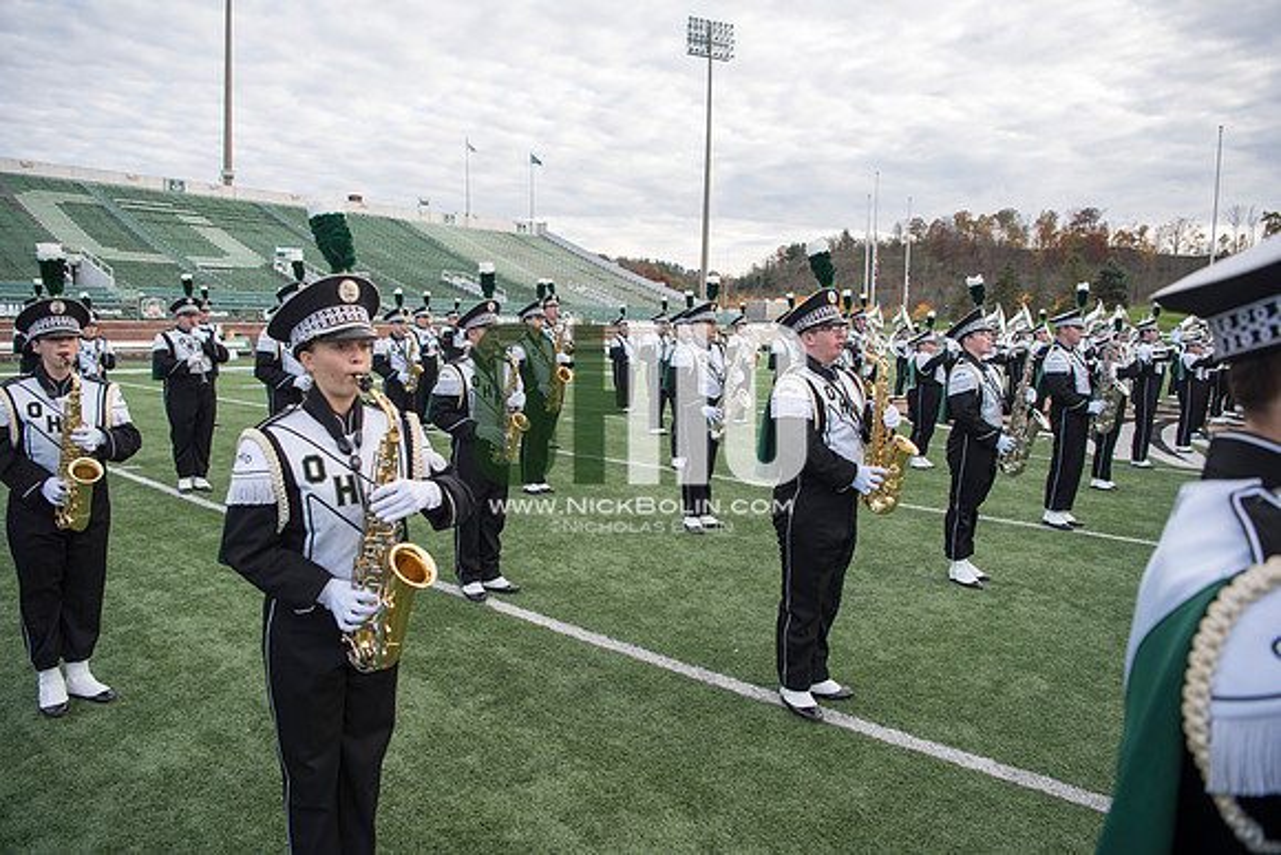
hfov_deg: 73.7
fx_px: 854
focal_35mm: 24
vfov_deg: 53.2
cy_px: 428
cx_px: 640
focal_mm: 24
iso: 140
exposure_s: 1/500
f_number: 3.5
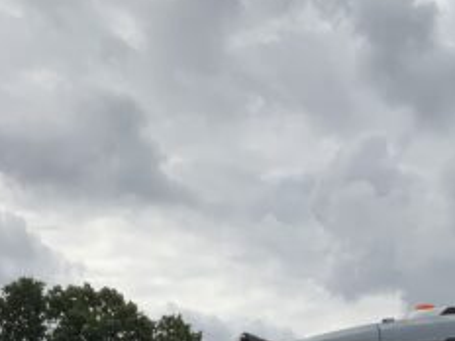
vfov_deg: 10.9
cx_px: 182
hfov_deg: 15.4
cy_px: 582
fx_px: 1682
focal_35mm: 128
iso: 20
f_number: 1.8
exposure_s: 1/3125
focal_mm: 3
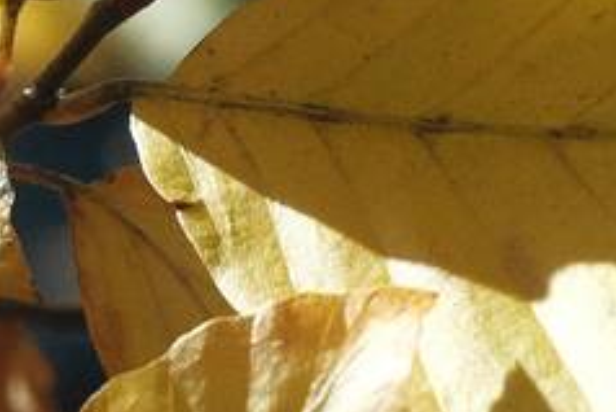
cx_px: 246
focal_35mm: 329
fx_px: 5633
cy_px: -9
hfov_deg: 6.3
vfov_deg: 4.2
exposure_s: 1/1250
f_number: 5.6
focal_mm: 32.5
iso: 640
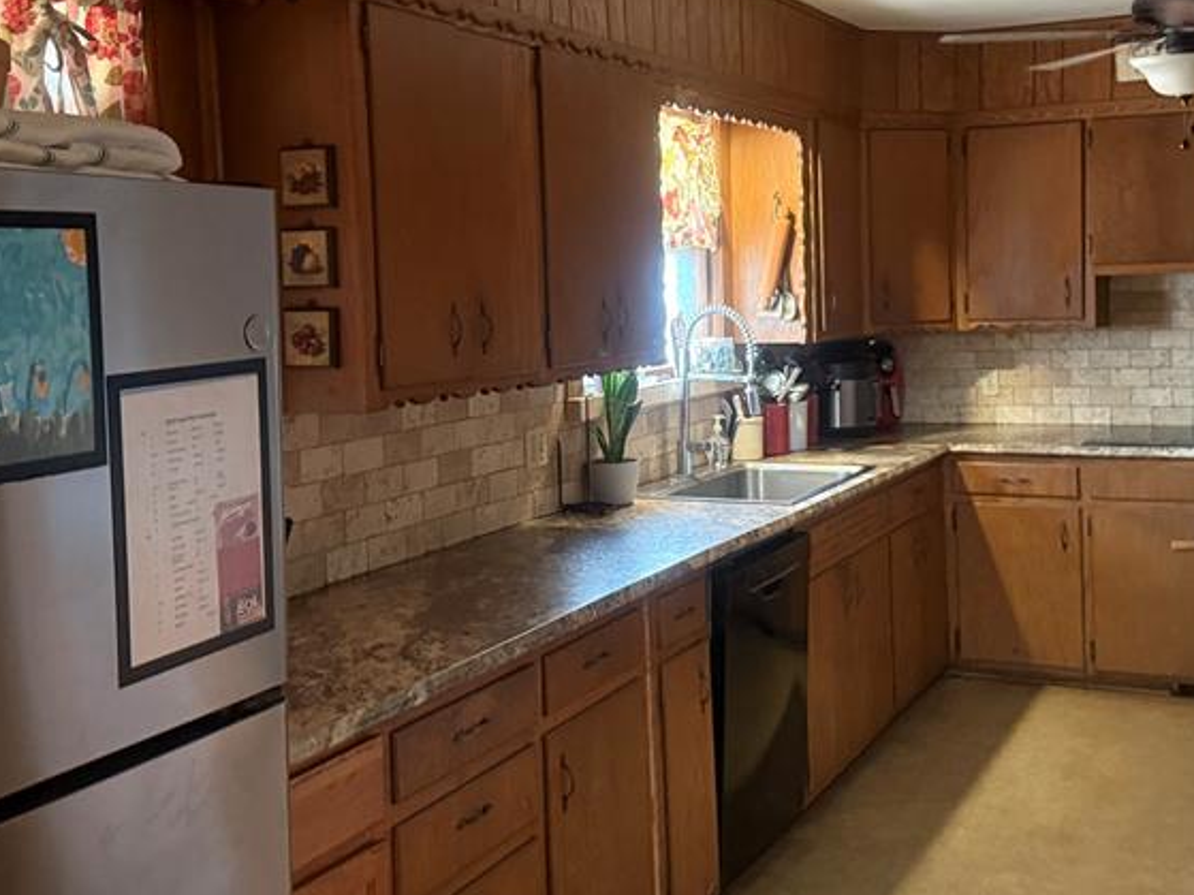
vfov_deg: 32.7
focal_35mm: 44
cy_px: 348
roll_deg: +1.0
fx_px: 1517
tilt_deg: -1.9
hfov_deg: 42.9
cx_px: 671
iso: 800
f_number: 1.78
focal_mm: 6.76
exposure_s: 1/30
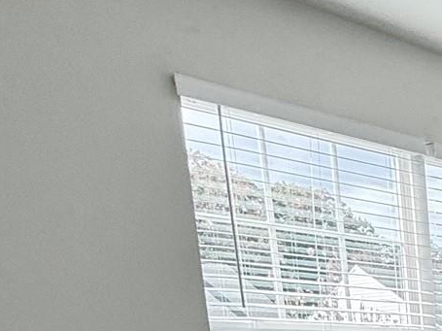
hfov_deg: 22.2
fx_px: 804
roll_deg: +0.0
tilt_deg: -10.6
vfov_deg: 19.6
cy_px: 524
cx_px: 742
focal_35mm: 63
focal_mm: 2.22
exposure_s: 1/421
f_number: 2.2
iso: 64
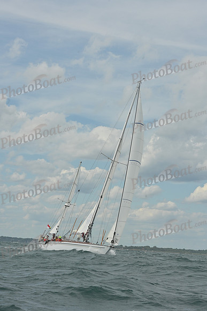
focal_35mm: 100
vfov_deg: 20.4
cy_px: 156
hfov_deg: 13.7
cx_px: 104
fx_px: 862
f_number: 11
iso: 320
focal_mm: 100
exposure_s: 1/1250
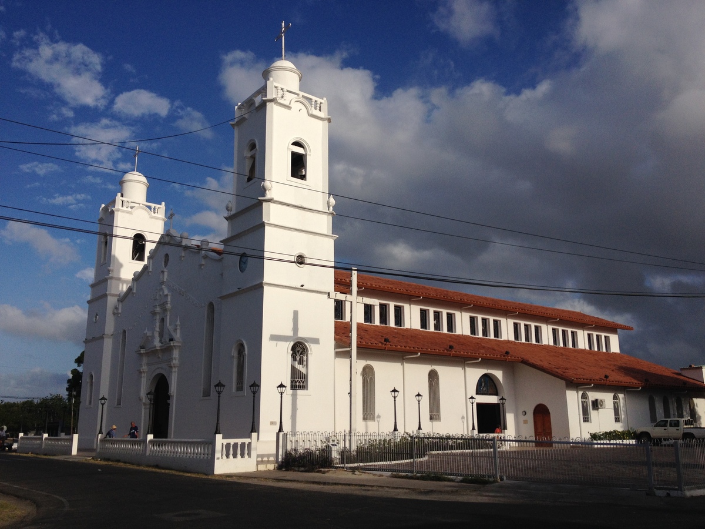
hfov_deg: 52.6
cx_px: 352
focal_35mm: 35
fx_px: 713
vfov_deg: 40.7
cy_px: 264
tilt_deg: +10.9
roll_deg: +0.3
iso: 50
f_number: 2.4
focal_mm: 4.28
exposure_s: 1/4608
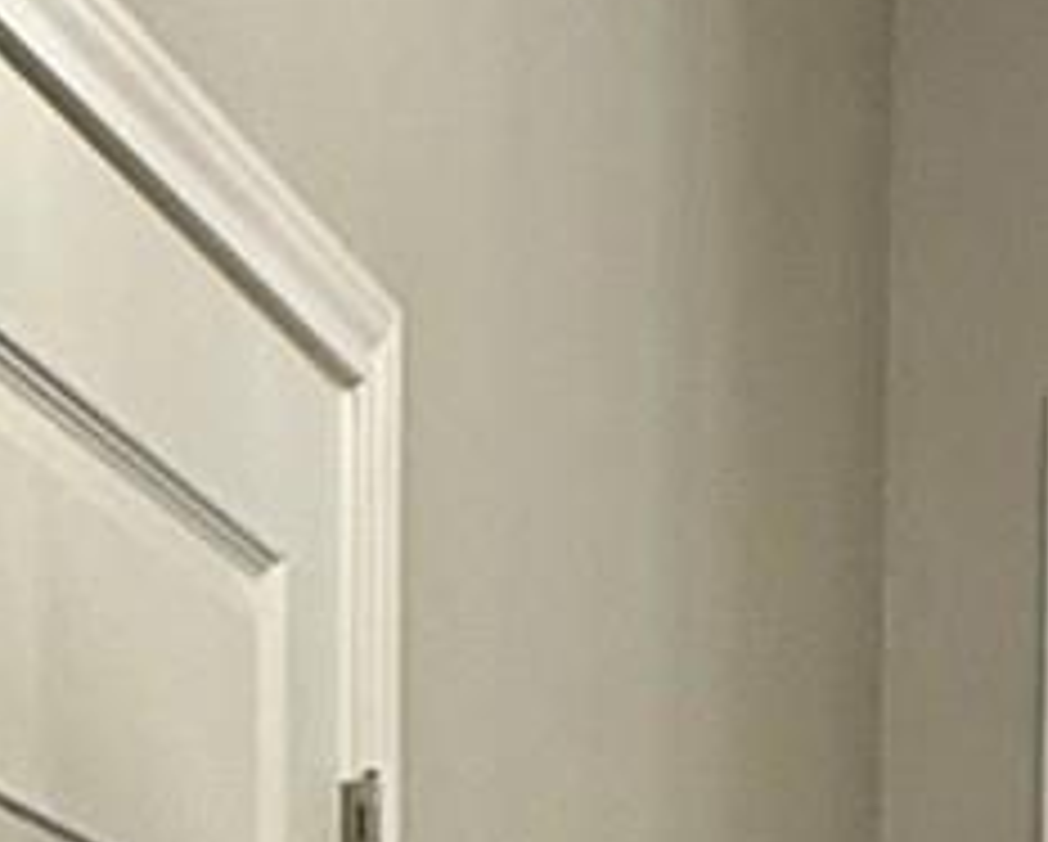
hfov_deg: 13.3
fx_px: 4193
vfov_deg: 10.0
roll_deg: -1.7
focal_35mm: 135
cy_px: 2017
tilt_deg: -3.9
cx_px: 1646
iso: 250
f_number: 2.2
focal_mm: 2.22
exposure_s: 1/60
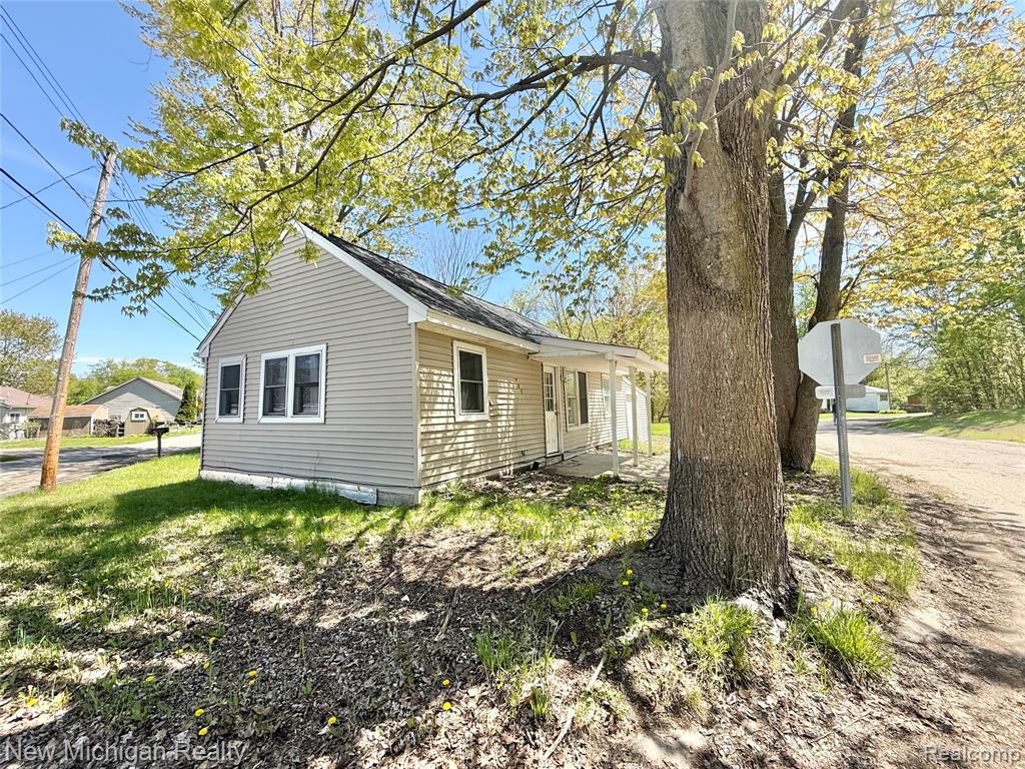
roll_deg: +0.1
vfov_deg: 85.7
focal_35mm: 14
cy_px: 384
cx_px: 512
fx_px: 415
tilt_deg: +3.8
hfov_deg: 102.1
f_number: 2.2
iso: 50
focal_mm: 2.22
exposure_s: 1/585
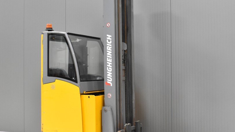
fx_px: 343
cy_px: 67
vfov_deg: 21.8
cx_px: 131
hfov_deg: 37.8
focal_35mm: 55
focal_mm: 24
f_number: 5.6
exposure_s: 1/30
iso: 1600
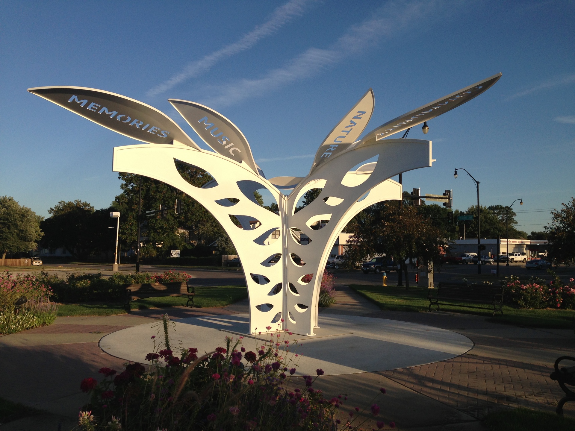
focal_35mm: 33
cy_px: 216
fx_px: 548
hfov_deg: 55.4
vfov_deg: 42.9
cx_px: 288
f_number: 2.4
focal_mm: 4.13
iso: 50
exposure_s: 1/1391
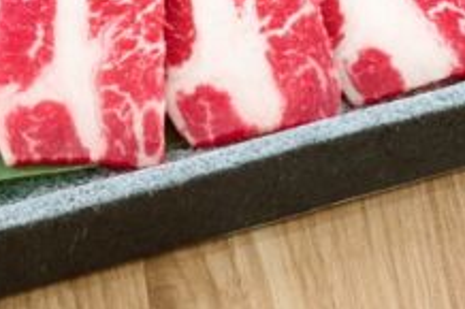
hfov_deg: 4.6
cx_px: -177
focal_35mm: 449
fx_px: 5795
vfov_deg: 3.0
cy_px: -157
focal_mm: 73
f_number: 13
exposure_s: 1/200
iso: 320
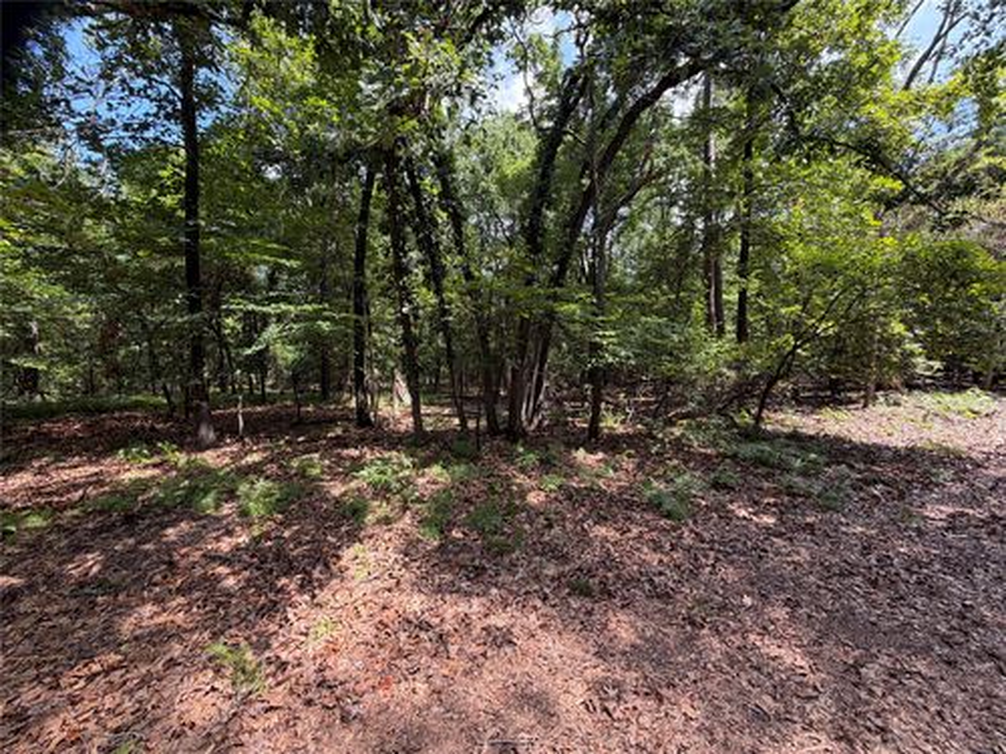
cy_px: 377
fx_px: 407
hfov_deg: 102.1
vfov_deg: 85.7
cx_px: 503
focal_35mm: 14
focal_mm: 2.22
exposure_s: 1/176
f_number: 2.2
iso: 40
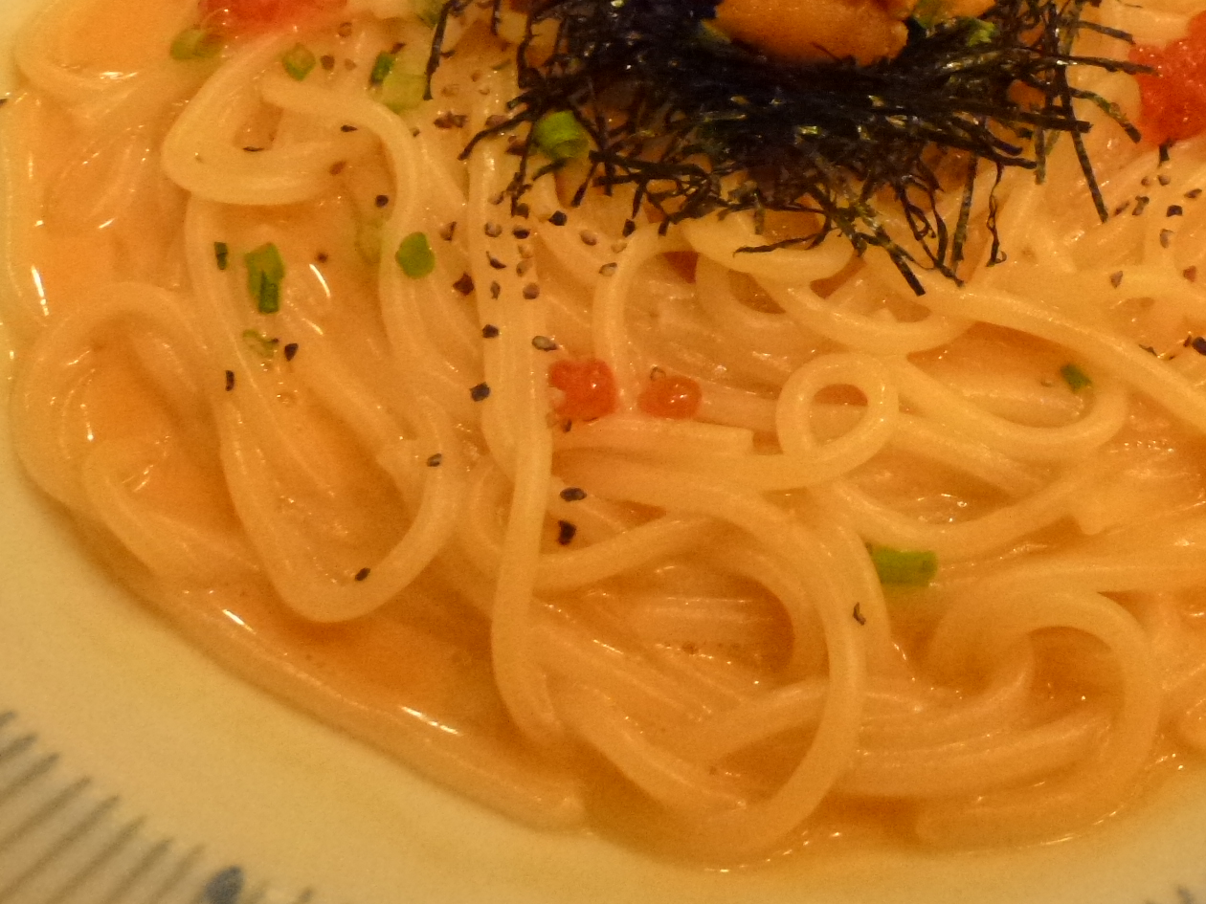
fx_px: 1359
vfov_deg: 35.8
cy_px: 207
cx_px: 842
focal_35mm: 39
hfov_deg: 46.8
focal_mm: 4.3
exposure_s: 1/25
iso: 800
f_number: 3.3
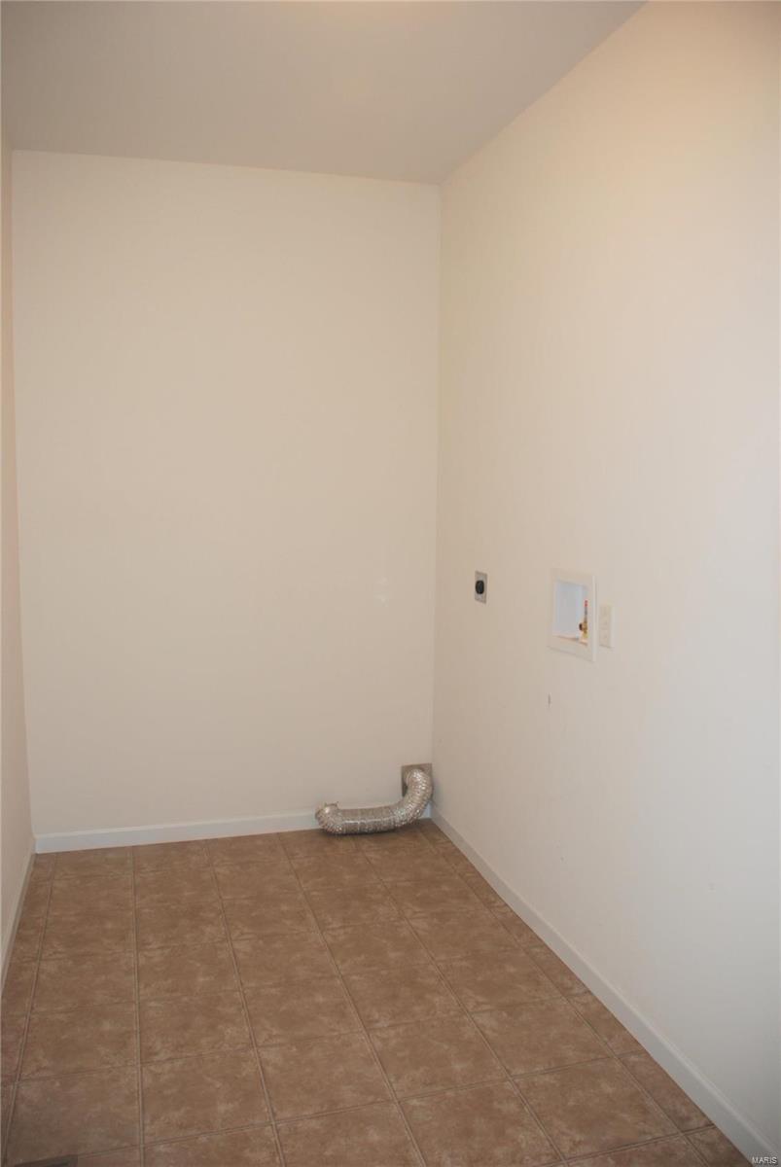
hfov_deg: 43.7
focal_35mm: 30
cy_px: 584
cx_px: 390
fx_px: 974
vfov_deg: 61.9
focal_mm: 20
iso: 200
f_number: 3.8
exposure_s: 1/60
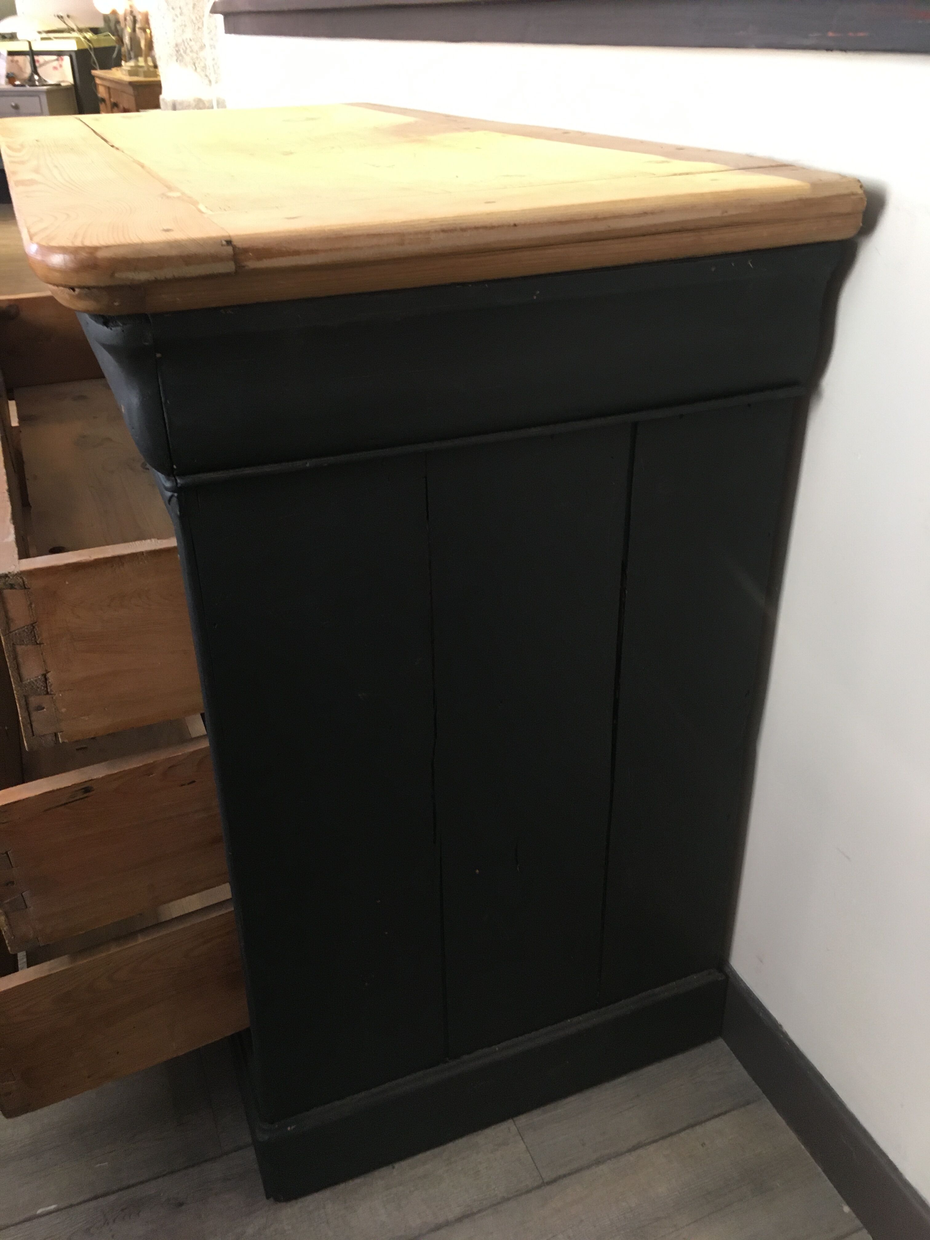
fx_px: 1039
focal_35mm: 29
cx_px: 465
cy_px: 620
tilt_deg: -31.1
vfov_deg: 61.7
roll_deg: +0.7
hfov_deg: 48.2
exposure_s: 1/33
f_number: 2.2
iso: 160
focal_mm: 4.15
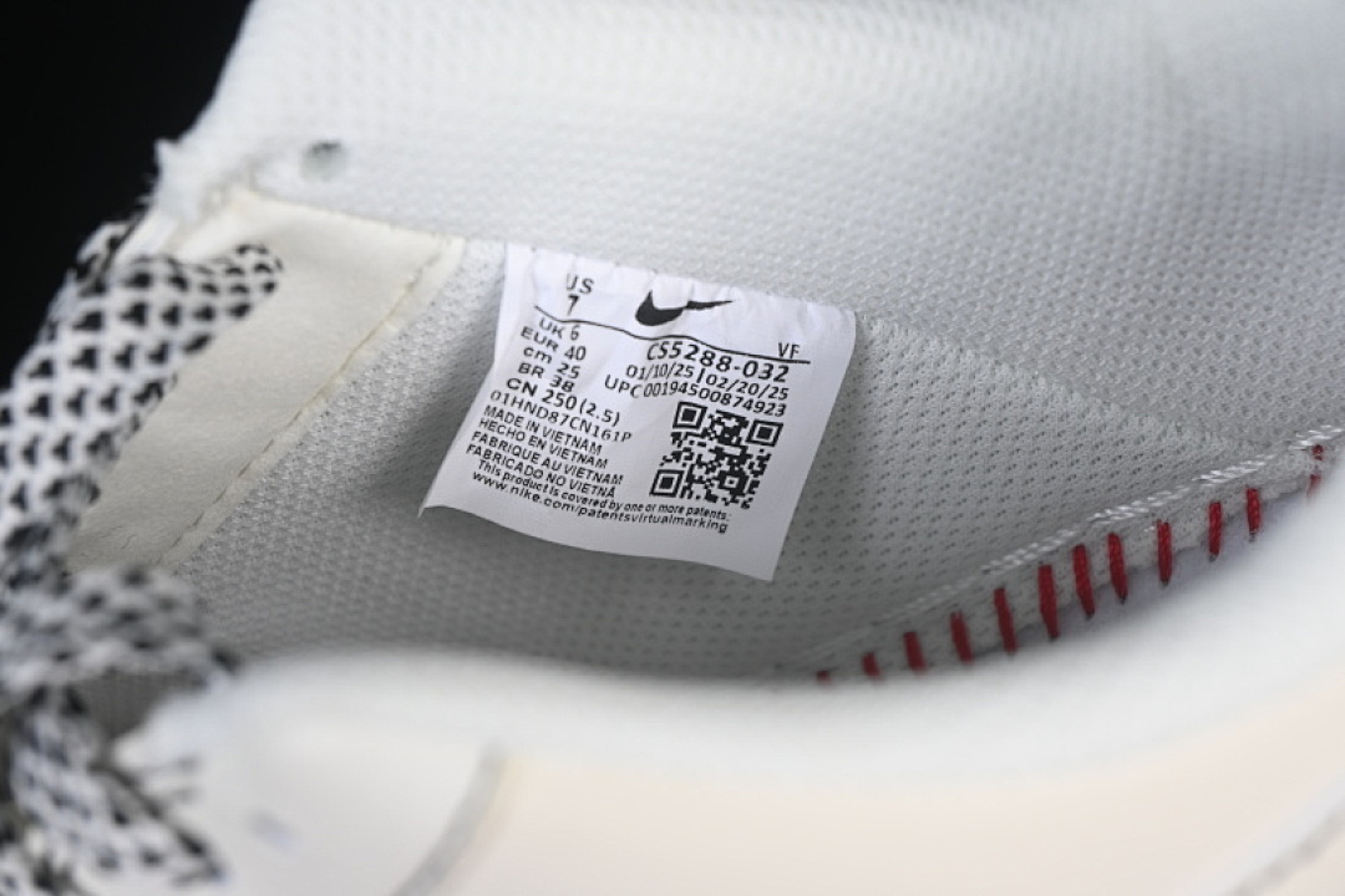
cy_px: 448
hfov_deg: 27.0
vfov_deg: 18.2
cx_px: 672
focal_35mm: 75
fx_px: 2802
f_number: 7.1
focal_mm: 50
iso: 160
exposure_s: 1/80
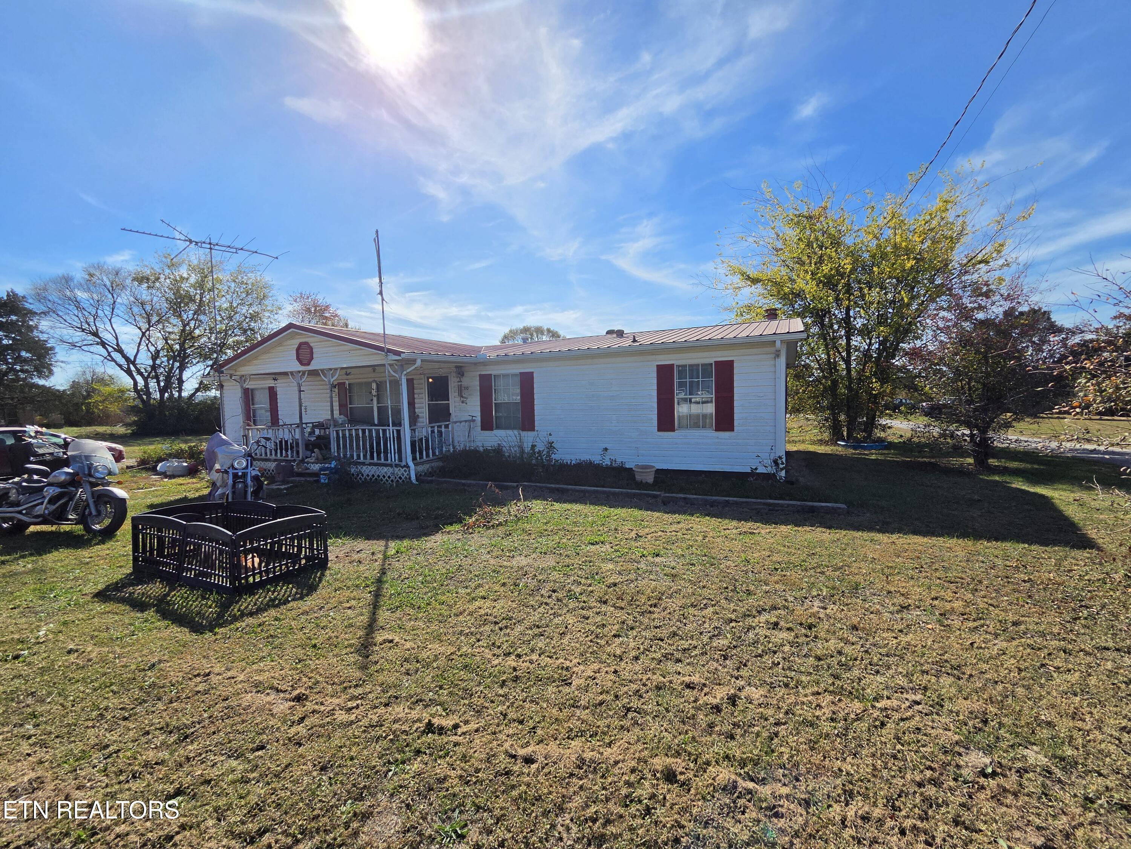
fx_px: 425
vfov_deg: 89.9
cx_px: 566
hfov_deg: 106.2
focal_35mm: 13
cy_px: 424
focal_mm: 2.2
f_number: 2.2
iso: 100
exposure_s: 1/4493
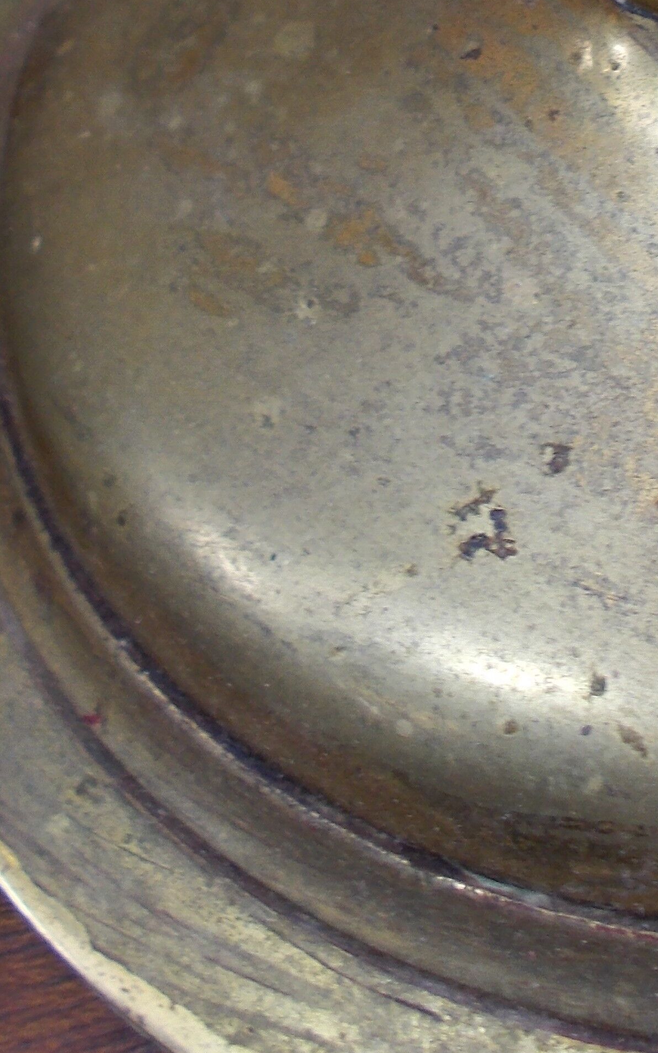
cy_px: -22
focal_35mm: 77
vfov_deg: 25.4
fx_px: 2210
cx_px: 619
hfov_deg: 16.7
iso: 80
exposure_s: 1/30
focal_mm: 5.3
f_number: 3.4
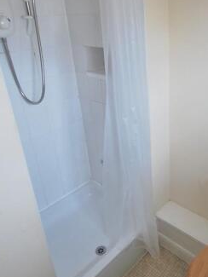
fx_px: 232
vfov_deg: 61.0
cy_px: 108
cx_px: 156
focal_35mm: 29
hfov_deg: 46.5
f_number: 4
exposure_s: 1/60
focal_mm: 10
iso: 200
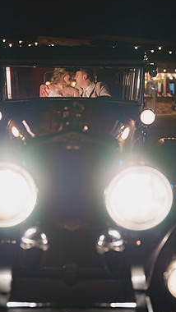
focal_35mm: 62
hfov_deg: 19.4
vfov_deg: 33.8
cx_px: 71
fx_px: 514
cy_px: 147
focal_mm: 50
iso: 250
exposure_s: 1/100
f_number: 1.8
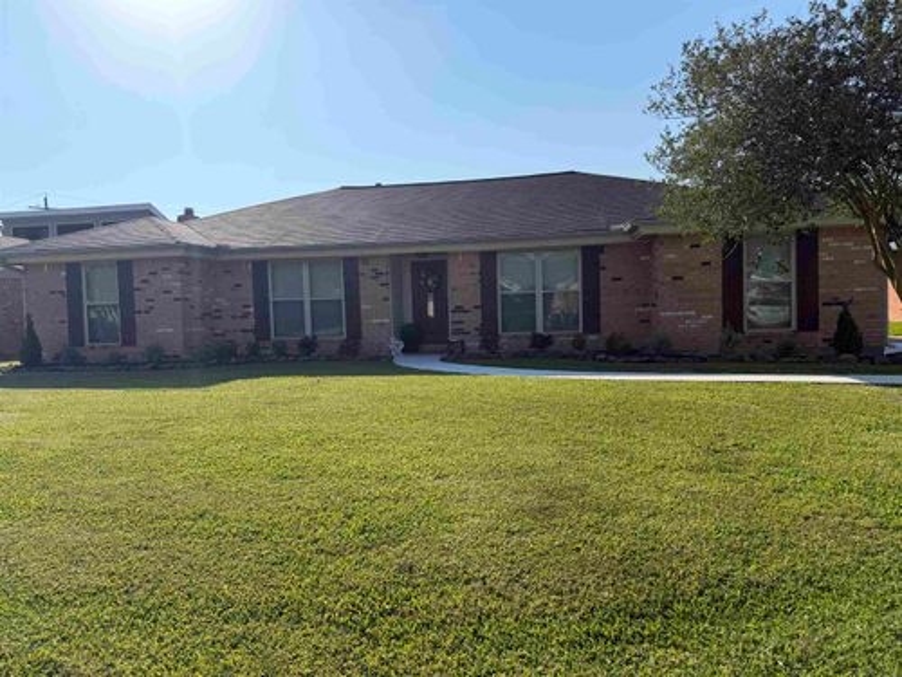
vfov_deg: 56.8
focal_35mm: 24
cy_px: 338
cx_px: 451
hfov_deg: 71.6
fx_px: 625
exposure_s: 1/8130
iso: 100
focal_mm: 6.76
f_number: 1.78
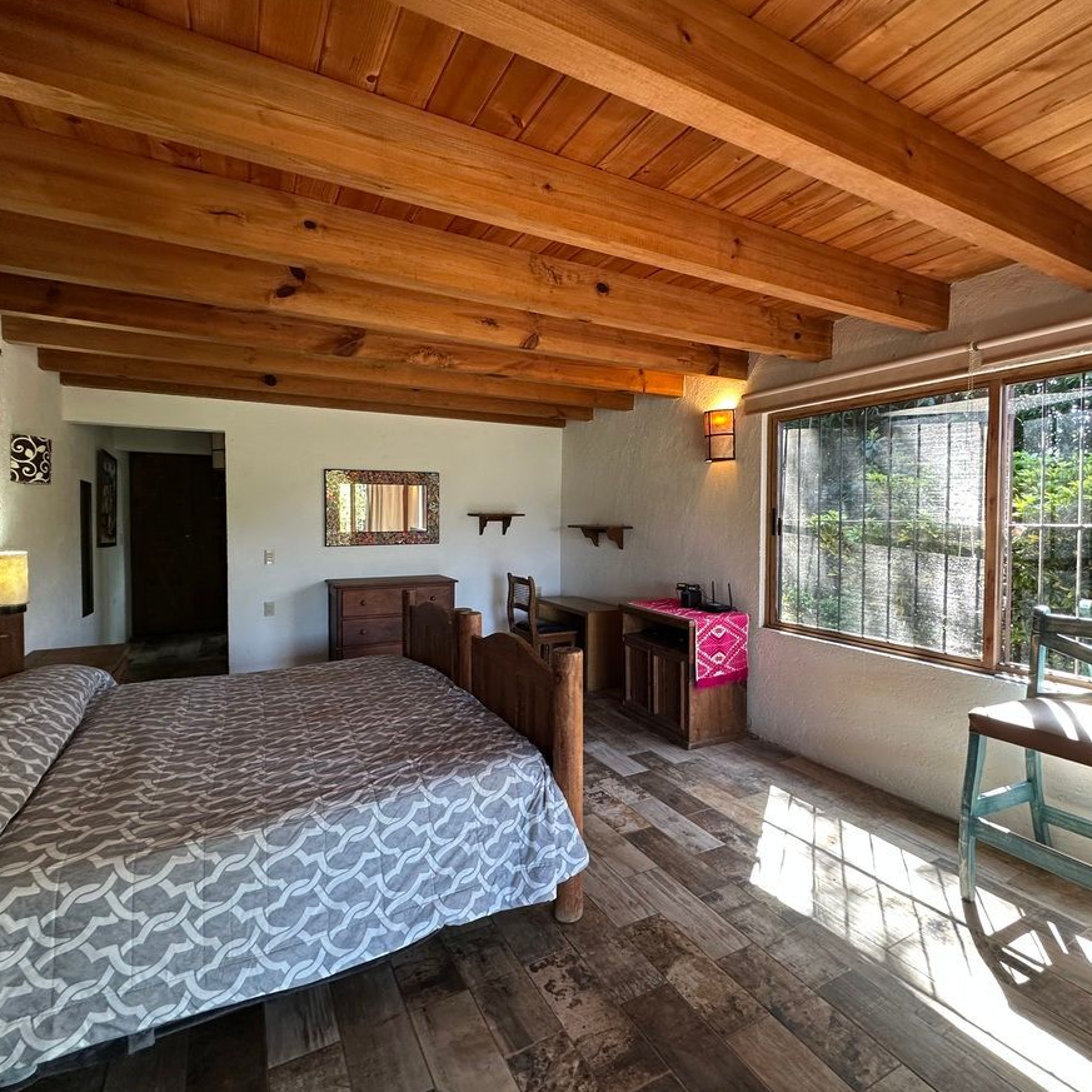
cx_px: 557
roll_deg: +0.3
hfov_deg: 84.0
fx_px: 607
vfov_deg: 84.0
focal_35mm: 17
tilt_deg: -1.4
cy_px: 538
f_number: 2.2
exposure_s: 1/60
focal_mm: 2.22
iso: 160
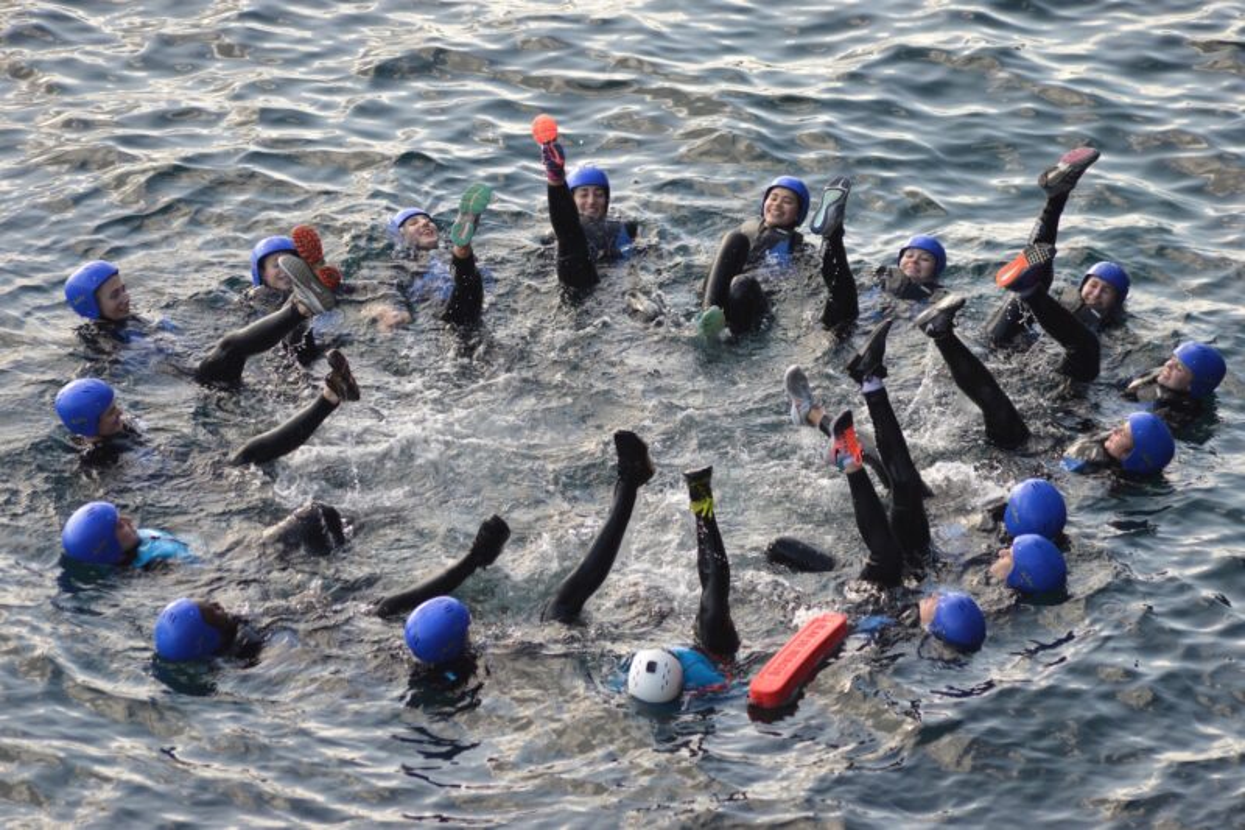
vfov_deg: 6.8
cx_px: 622
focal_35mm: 202
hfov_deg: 10.2
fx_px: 7001
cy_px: 415
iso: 400
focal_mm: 135
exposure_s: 1/800
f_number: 4.2
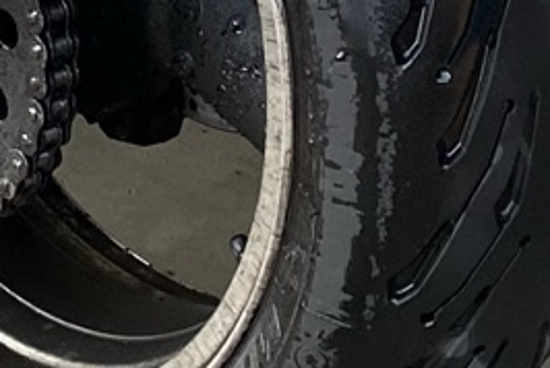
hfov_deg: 9.5
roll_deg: -3.5
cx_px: -403
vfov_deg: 6.0
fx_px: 3181
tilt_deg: -12.0
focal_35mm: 208
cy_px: -802
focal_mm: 4.25
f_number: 1.8
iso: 64
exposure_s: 1/121
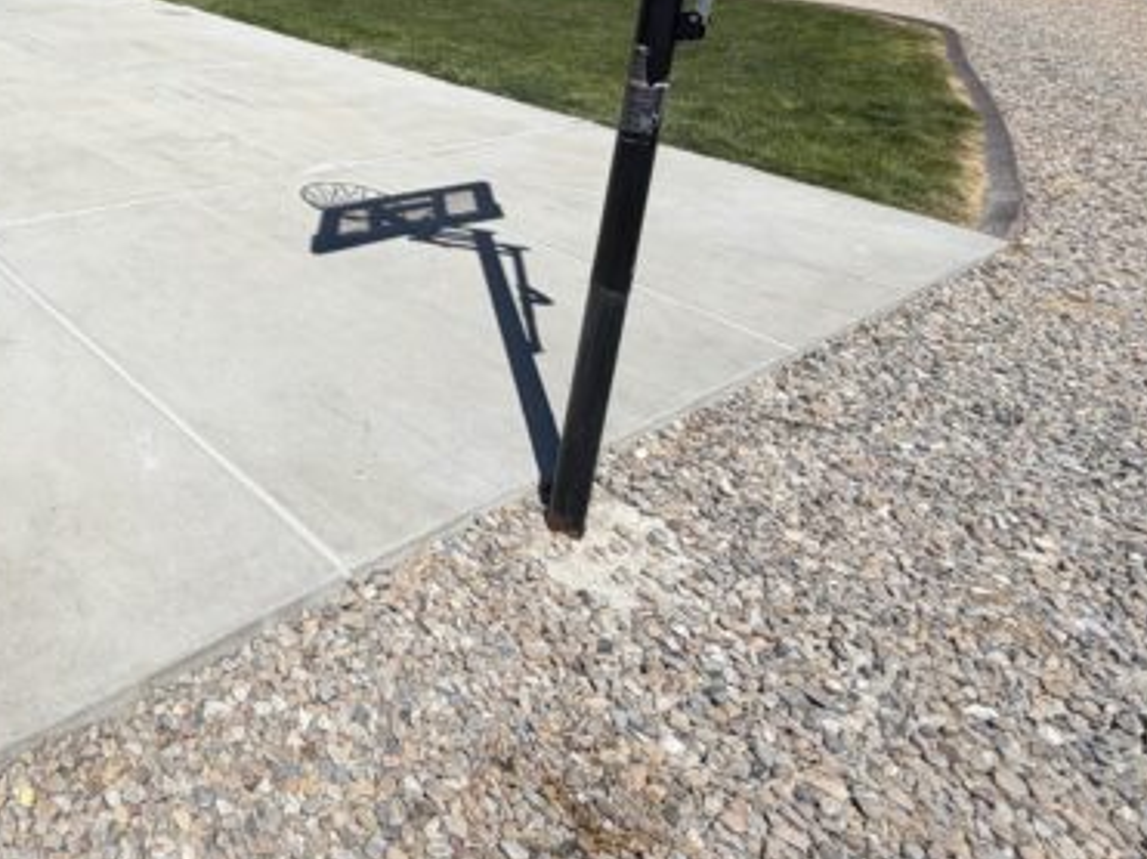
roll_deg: -2.5
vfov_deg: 43.4
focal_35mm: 29
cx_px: 56
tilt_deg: -12.9
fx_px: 961
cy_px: 62
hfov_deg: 52.0
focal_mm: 2.22
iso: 20
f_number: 2.2
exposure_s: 1/1656
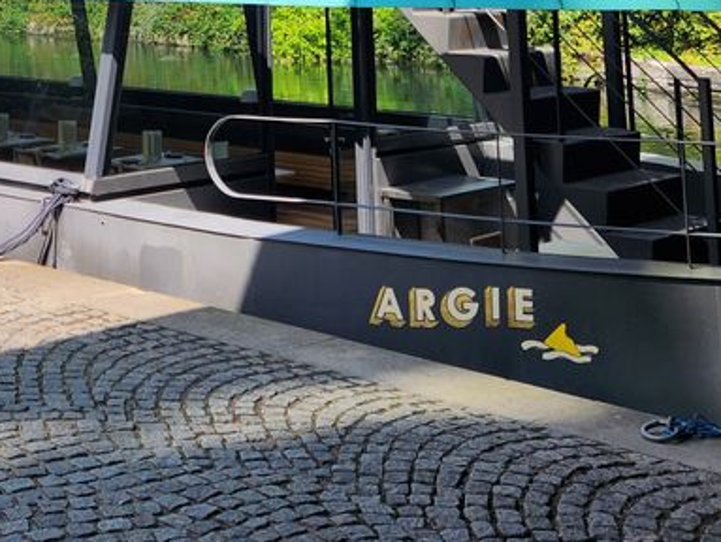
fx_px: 1501
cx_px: 126
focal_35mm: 72
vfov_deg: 18.3
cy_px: -252
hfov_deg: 26.4
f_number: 1.8
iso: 20
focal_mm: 5.4
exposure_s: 1/1154
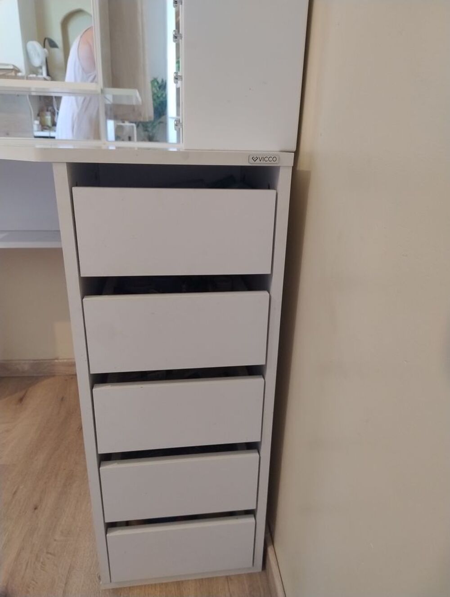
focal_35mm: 24
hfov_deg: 56.9
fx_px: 415
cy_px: 298
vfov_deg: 71.5
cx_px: 225
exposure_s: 1/33.3
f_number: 1.8
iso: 1034
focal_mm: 5.56
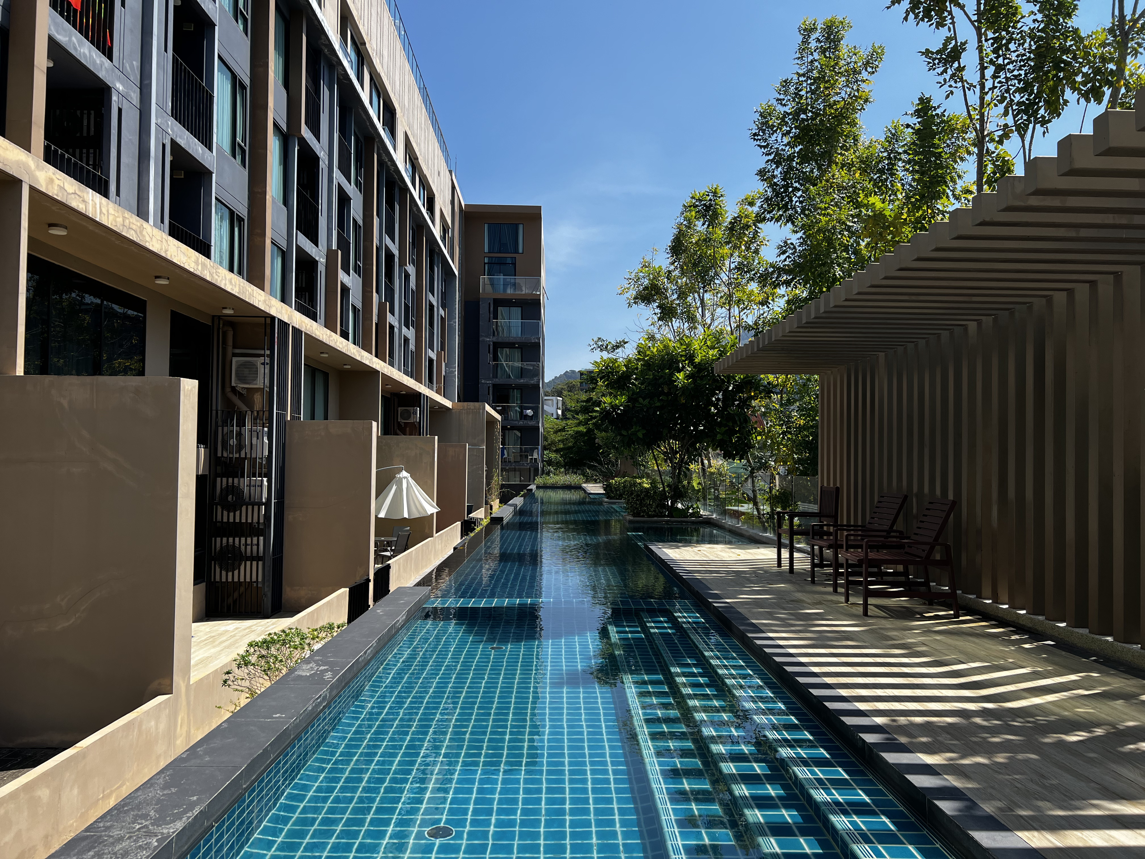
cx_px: 572
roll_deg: -0.6
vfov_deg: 53.1
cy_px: 430
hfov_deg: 67.3
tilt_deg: +2.9
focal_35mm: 26
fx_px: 860
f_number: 1.5
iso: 50
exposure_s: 1/3257
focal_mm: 5.7
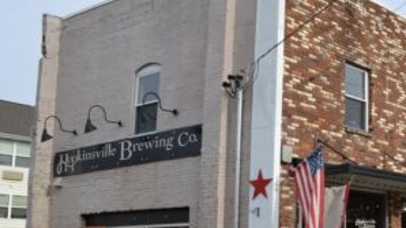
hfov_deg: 33.7
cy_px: 142
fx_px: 613
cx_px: 401
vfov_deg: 21.0
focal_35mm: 57
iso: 100
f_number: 7.1
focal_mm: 18
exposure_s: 1/200
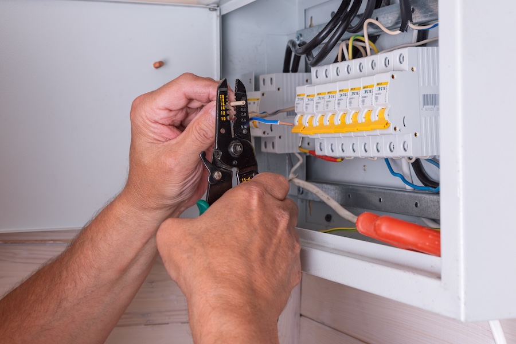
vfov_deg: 26.0
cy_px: 172
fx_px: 745
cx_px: 258
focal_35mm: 52
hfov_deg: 38.2
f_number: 8
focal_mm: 35
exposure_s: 1/125
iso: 100
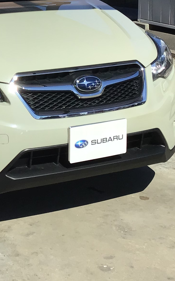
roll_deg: +0.0
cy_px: 6
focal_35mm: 92
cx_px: -21
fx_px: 702
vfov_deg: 21.8
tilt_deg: -7.3
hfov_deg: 13.9
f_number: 2.4
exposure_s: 1/1631
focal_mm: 3.3
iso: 25
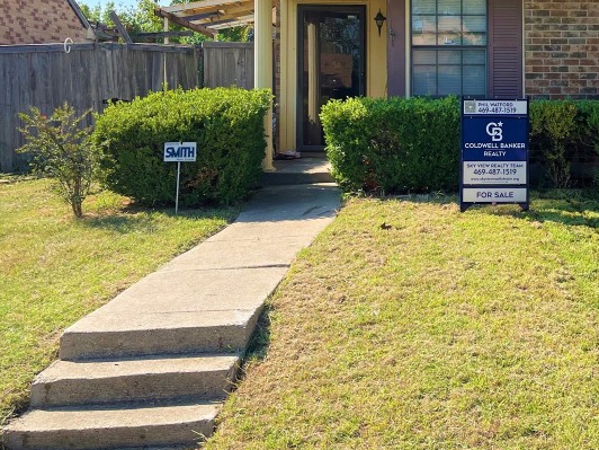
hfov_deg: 36.5
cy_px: 87
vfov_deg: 28.5
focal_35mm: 50
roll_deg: +0.0
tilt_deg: +0.5
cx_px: 502
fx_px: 865
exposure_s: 1/2336
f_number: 1.6
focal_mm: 5.1
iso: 32
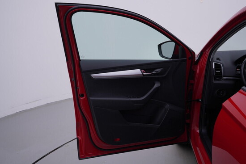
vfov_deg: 36.9
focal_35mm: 36
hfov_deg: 53.1
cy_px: 82
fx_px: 246
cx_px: 123
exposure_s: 1/80
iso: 125
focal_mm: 24
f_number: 4.5
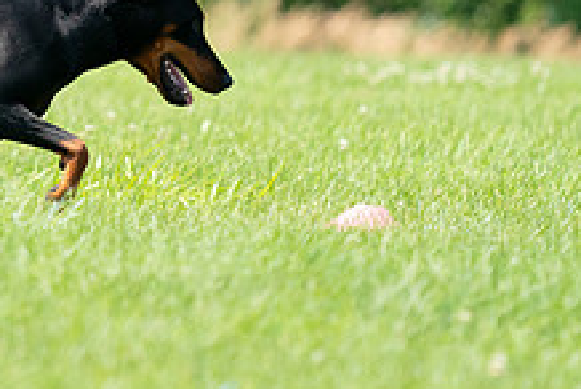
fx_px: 15676
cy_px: -105
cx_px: -37
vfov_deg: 1.4
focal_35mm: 970
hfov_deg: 2.1
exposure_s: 1/4000
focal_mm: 365
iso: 2000
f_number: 6.3
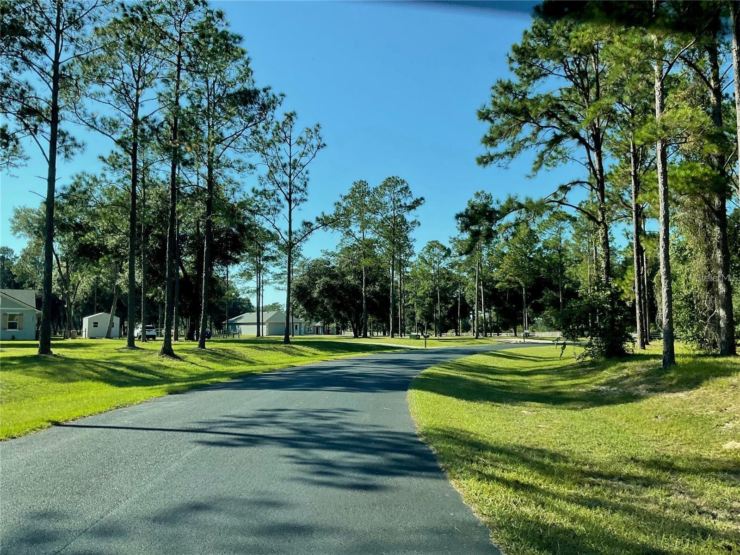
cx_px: 370
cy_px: 278
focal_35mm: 29
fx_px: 620
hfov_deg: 61.7
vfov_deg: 48.2
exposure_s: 1/883
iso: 16
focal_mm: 3
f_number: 1.8
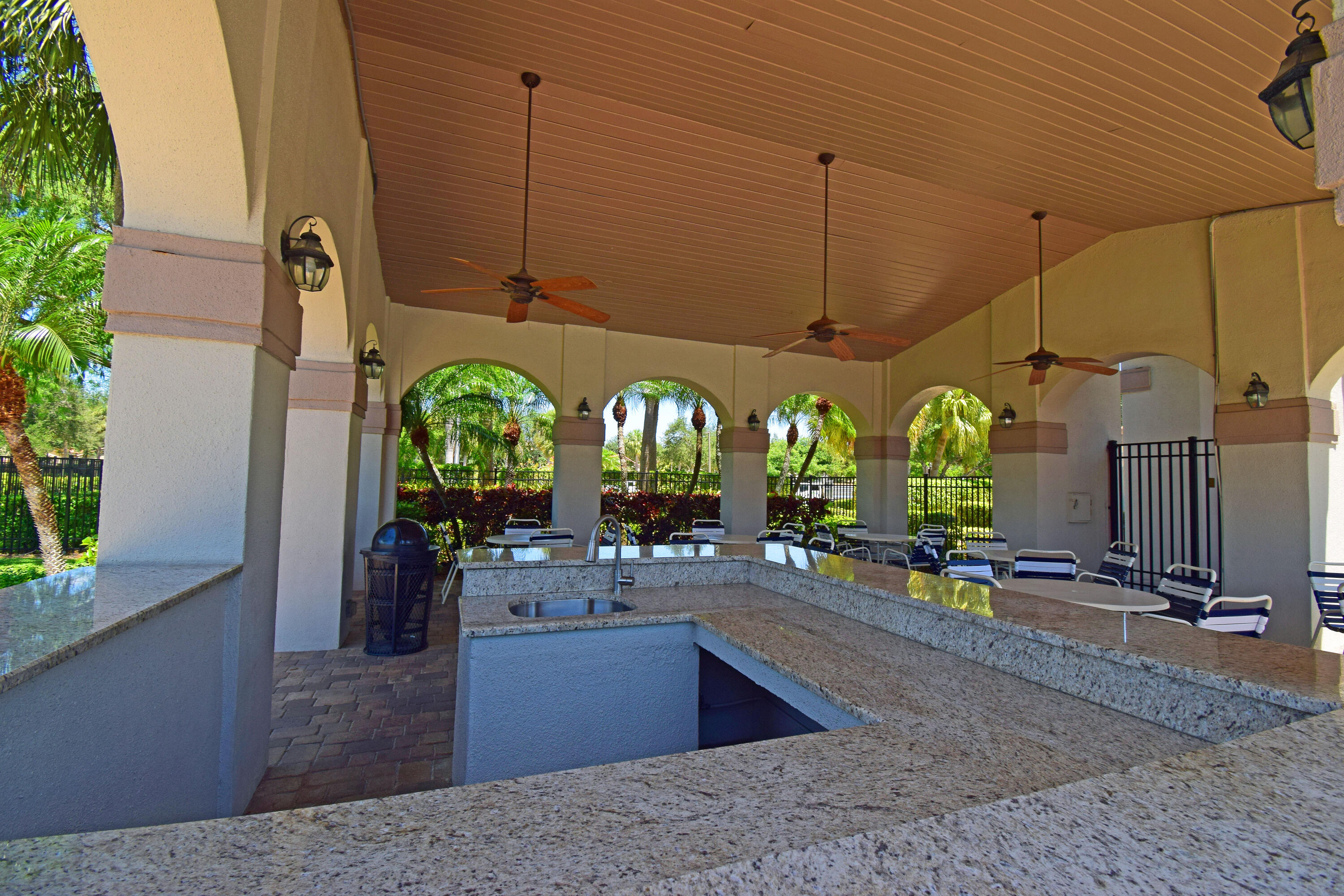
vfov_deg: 77.3
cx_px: 672
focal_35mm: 15
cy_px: 448
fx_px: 560
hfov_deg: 100.4
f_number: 10
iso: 320
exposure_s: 1/200
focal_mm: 10
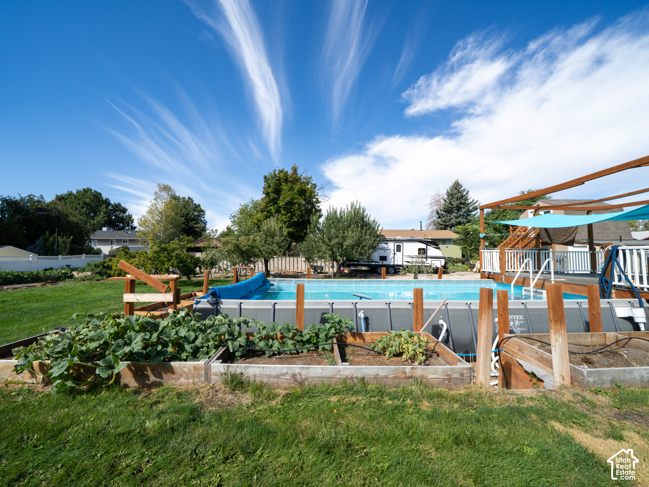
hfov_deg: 106.3
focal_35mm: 13
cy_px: 244
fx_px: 243
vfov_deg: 90.0
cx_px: 324
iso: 160
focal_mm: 12
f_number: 11
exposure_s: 1/200
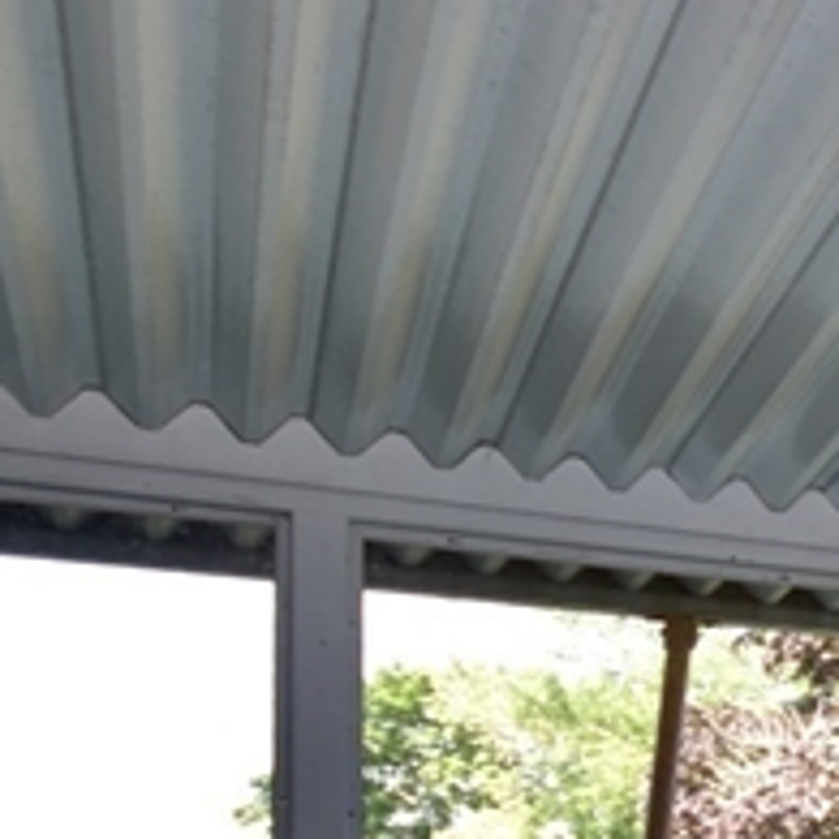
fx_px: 1837
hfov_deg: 18.7
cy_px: 953
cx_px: 1579
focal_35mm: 67
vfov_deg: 23.9
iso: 200
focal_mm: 10
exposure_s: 1/60
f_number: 4
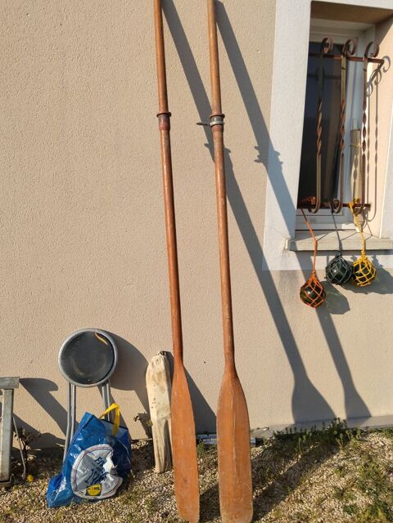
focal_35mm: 29
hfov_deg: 48.2
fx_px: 439
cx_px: 196
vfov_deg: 61.7
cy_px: 262
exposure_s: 1/1244
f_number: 1.8
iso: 50
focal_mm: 4.22
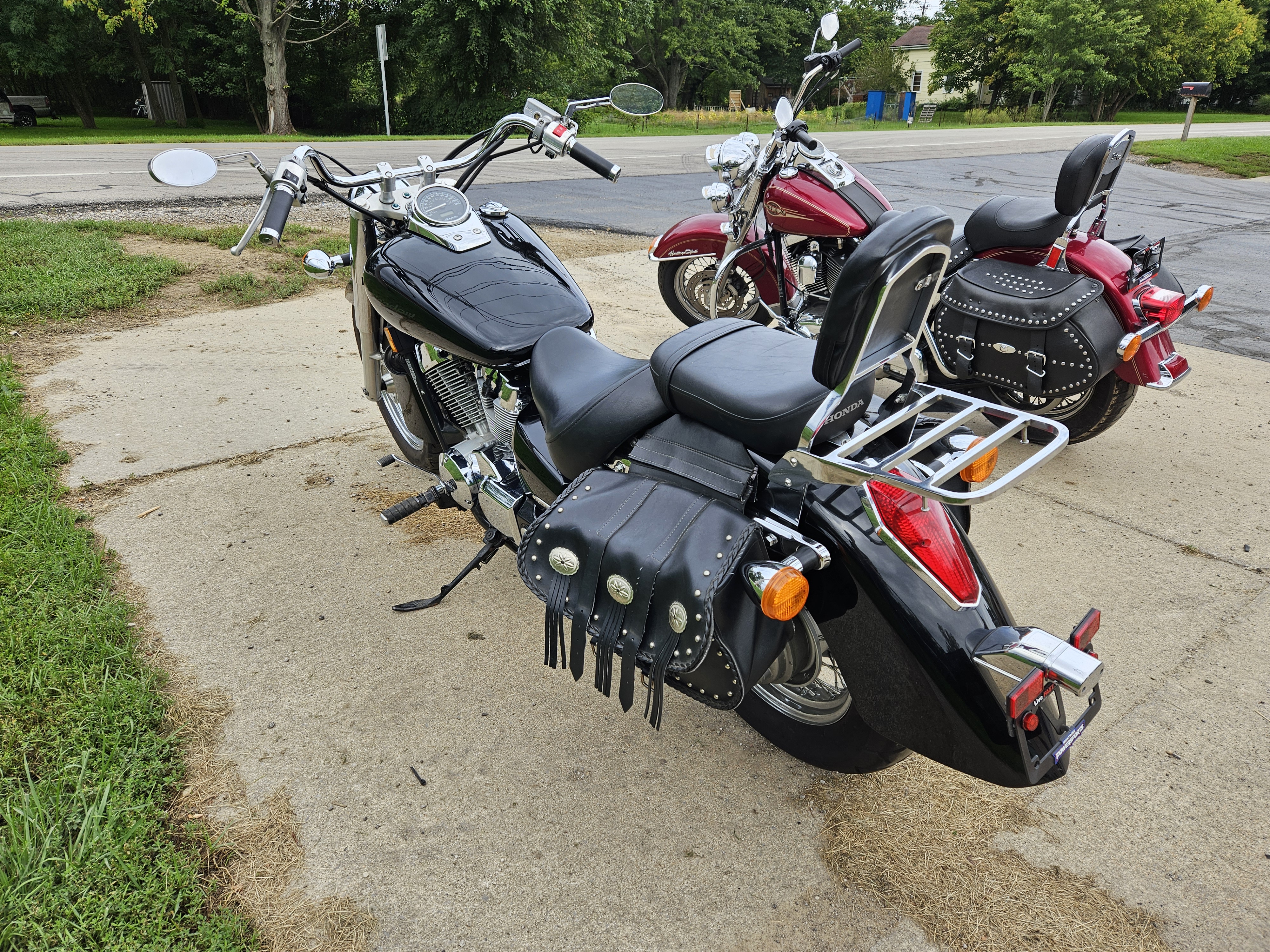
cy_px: 476
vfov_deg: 58.9
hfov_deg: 73.9
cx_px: 635
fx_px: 844
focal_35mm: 23
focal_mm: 5.4
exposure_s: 1/235
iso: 25
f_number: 1.8
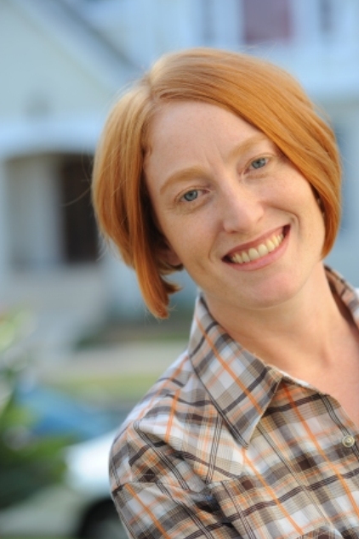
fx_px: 1587
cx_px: 180
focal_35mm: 106
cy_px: 268
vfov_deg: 19.3
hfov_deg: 12.9
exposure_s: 1/500
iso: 200
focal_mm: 105
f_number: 3.5
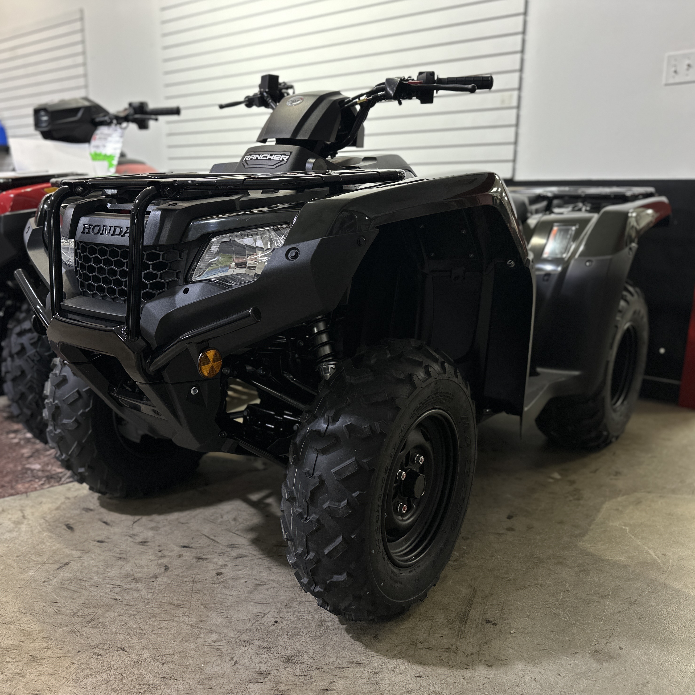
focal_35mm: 29
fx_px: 659
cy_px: 355
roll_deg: +0.0
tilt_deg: -13.5
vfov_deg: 55.6
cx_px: 297
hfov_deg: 55.4
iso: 160
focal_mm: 6.86
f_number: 1.78
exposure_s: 1/120
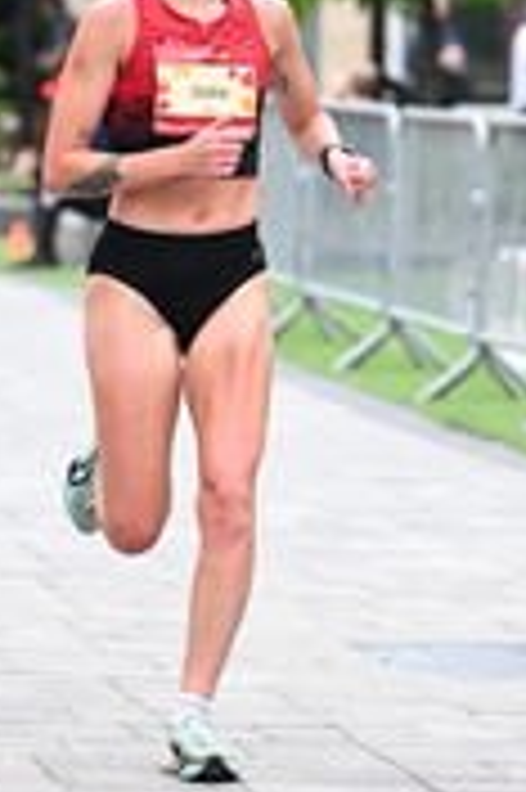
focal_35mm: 300
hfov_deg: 4.6
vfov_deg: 6.9
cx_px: 285
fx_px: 6587
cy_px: 202
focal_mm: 96
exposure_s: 1/1250
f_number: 2.8
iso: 1600
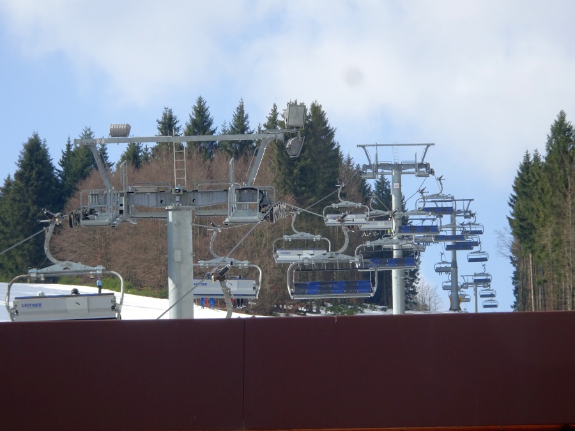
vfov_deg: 12.5
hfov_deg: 16.6
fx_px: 1977
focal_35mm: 119
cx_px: 288
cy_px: 216
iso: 80
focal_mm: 20.29
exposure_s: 1/250
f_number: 5.6
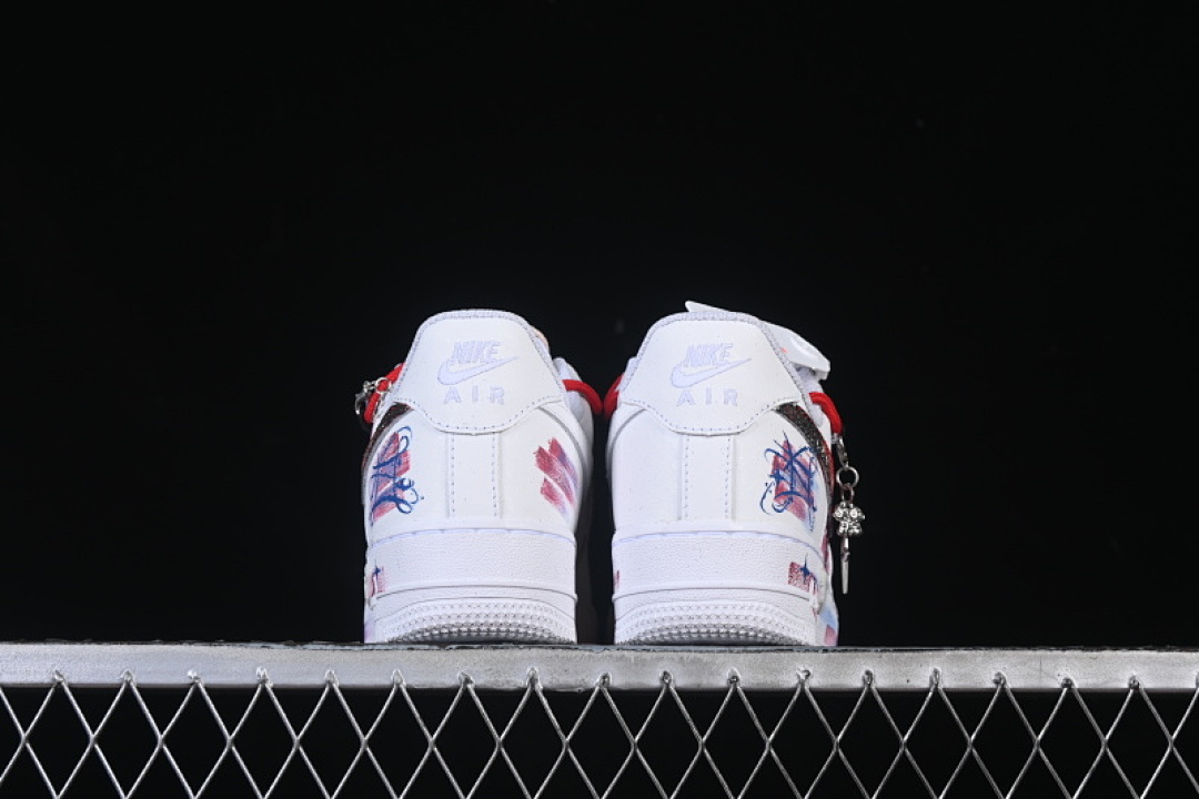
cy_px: 400
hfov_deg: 27.0
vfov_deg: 18.2
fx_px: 2498
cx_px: 600
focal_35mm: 75
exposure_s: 1/100
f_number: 8
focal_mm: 50
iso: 160
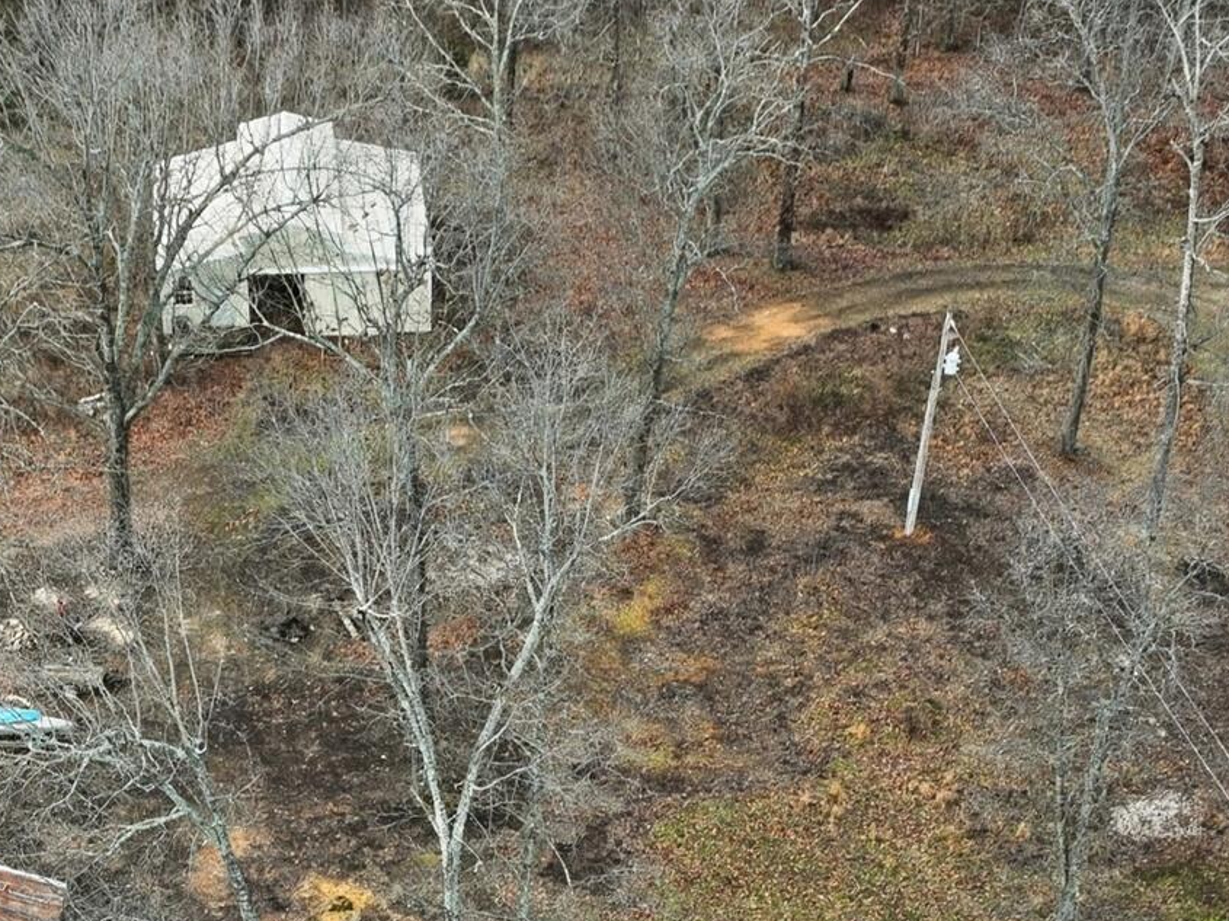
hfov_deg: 27.1
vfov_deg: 20.0
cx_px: 355
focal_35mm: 71
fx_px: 2520
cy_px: 930
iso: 100
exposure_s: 1/1000
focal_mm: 12.3
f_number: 2.8
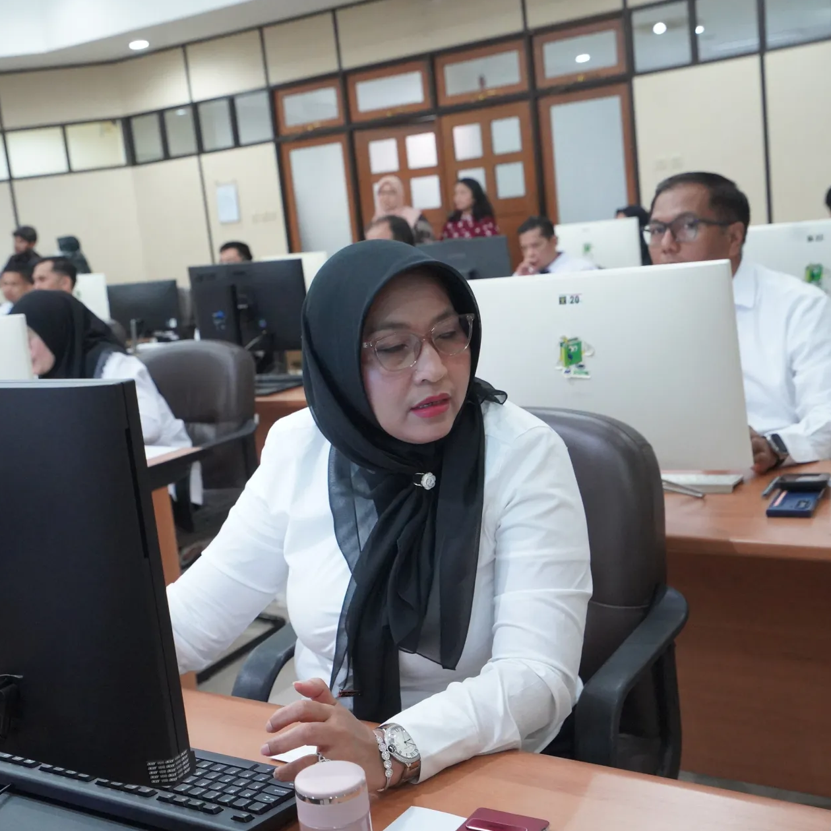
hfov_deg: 38.3
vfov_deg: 38.3
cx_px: 352
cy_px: 418
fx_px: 1195
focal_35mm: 44
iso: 12800
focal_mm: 34
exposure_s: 1/100
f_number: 5.6
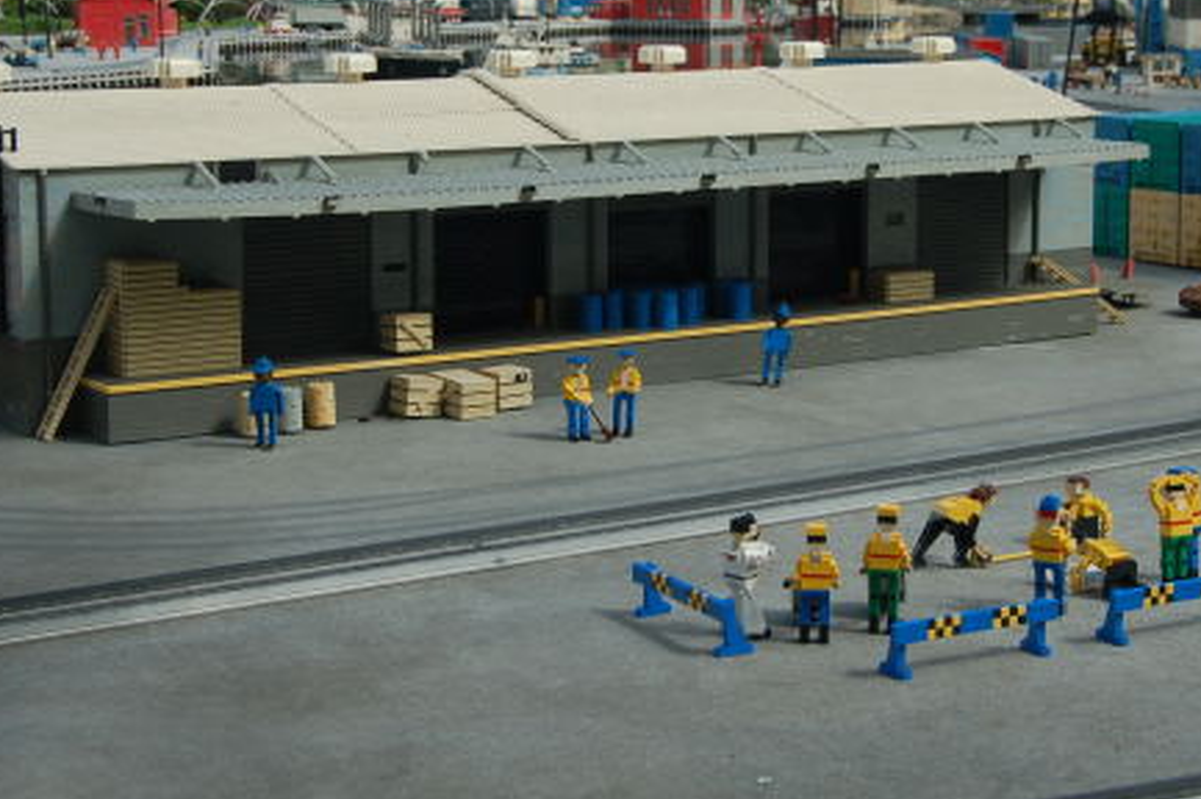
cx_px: 691
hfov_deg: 28.4
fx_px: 2367
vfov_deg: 19.1
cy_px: 280
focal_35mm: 71
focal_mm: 32
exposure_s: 1/160
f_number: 7.1
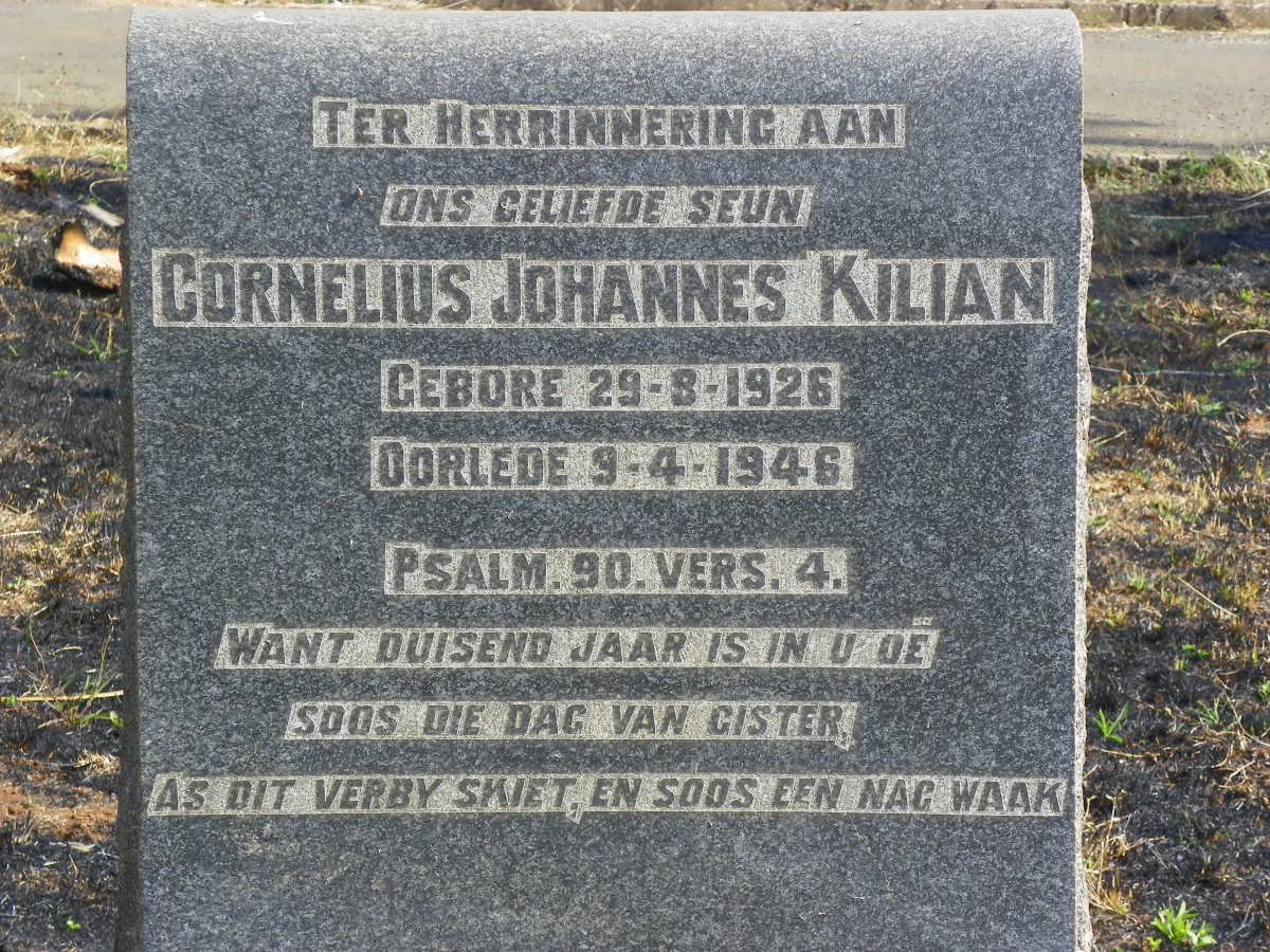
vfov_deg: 15.6
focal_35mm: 95
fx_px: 3485
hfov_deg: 20.7
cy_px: 476
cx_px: 635
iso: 64
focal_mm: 16.9
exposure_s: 1/160
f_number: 4
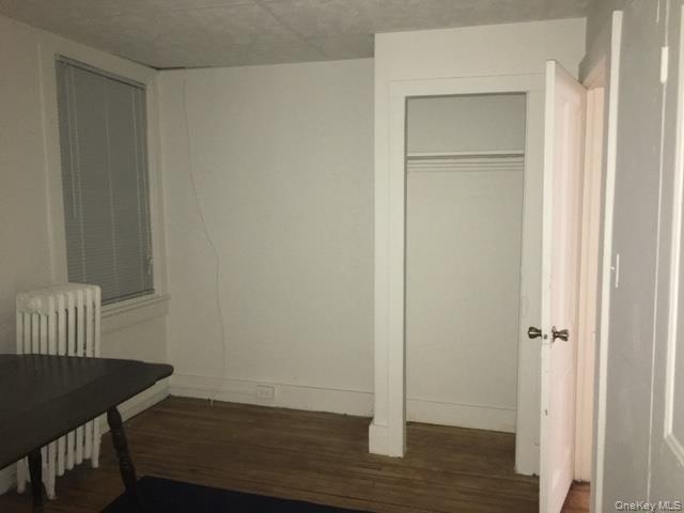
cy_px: 256
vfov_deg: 48.2
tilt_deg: -5.7
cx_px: 342
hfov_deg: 61.7
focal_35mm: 29
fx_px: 573
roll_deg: +1.4
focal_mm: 4.15
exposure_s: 1/16
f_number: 2.2
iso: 200
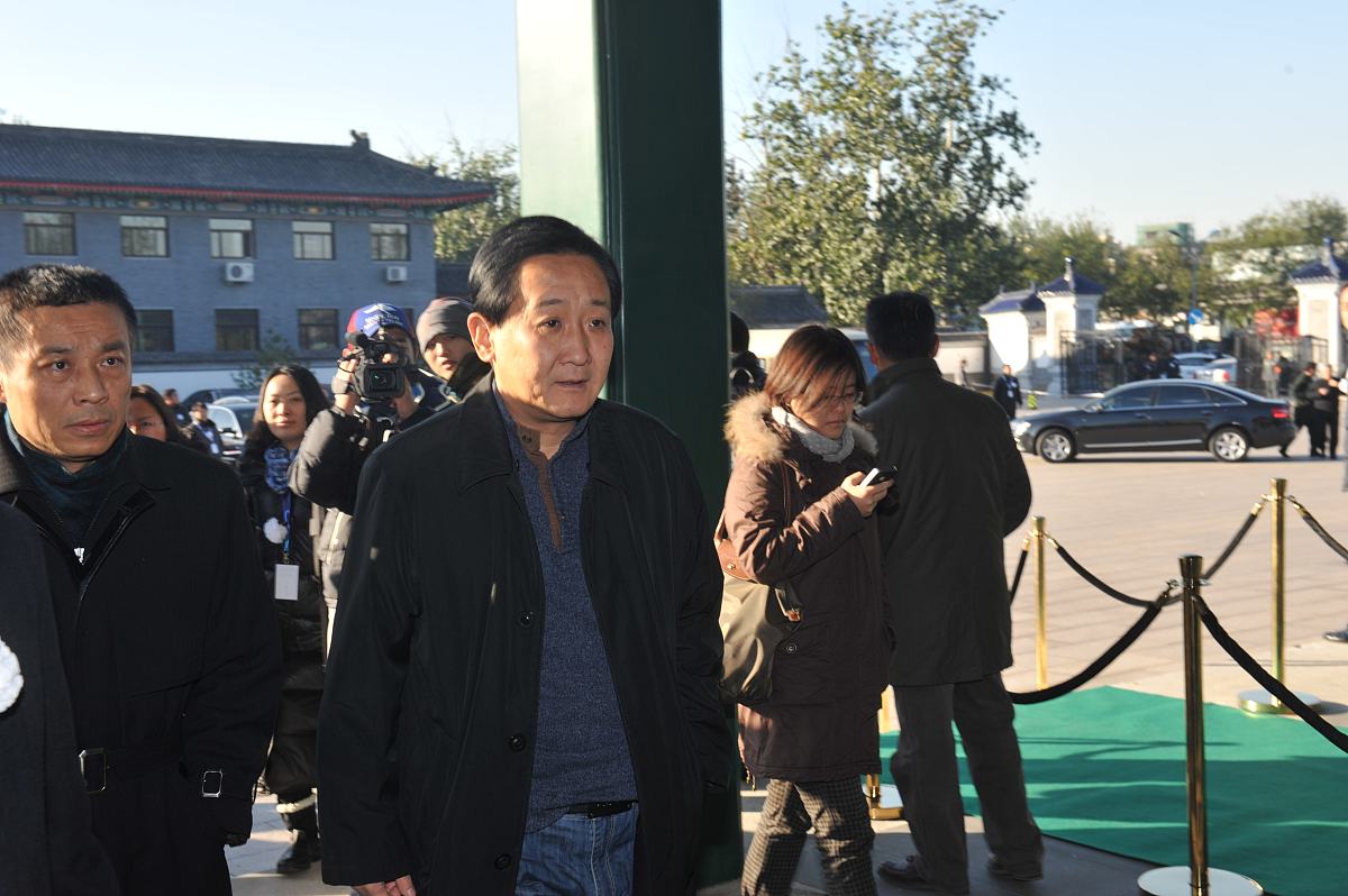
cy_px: 448
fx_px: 1796
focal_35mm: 48
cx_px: 674
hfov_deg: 41.1
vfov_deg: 28.0
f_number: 9
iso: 250
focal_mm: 48
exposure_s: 1/160
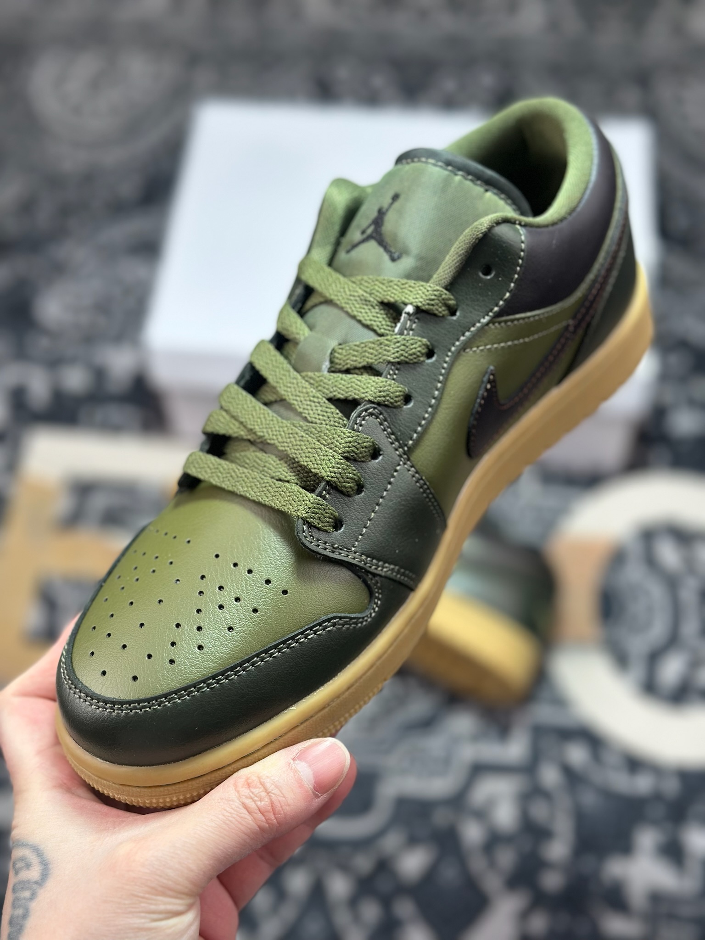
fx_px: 1303
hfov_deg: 30.3
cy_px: 470
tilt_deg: -57.1
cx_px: 352
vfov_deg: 39.7
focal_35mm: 48
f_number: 1.78
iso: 80
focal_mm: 6.86
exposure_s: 1/475
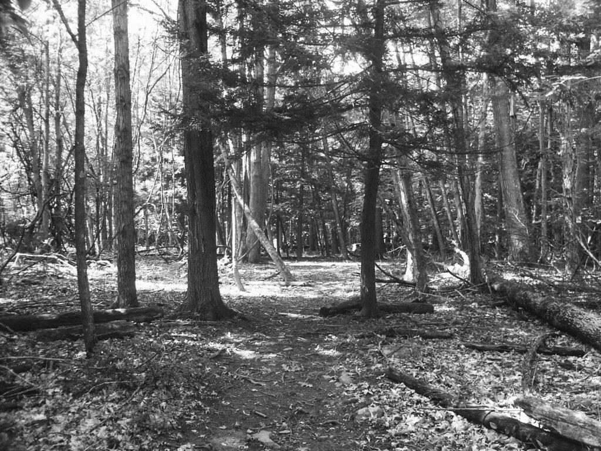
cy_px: 226
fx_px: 608
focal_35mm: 35
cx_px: 300
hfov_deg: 52.6
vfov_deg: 40.7
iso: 64
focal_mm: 7.19
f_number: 3
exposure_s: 1/8
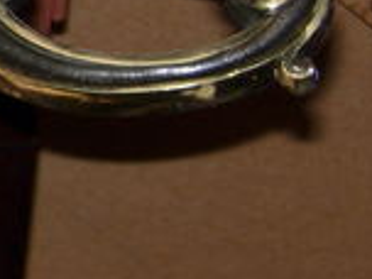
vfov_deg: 6.2
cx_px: -526
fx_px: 2547
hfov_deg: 7.8
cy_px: -12
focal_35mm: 237
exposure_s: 1/50.7
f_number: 2.7
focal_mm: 7.5
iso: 56
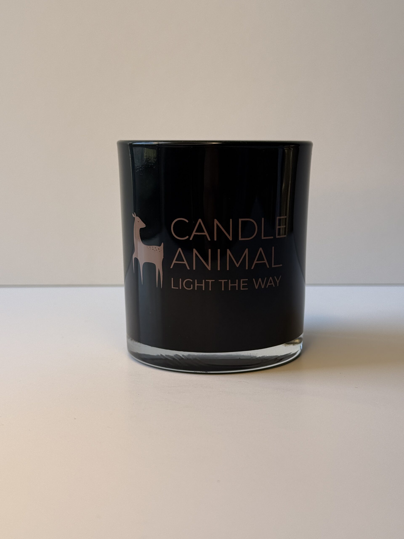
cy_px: 270
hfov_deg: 30.3
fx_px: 747
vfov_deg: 39.7
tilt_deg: -9.3
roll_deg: +0.5
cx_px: 202
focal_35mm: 48
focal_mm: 6.76
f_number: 1.78
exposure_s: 1/382
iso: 80
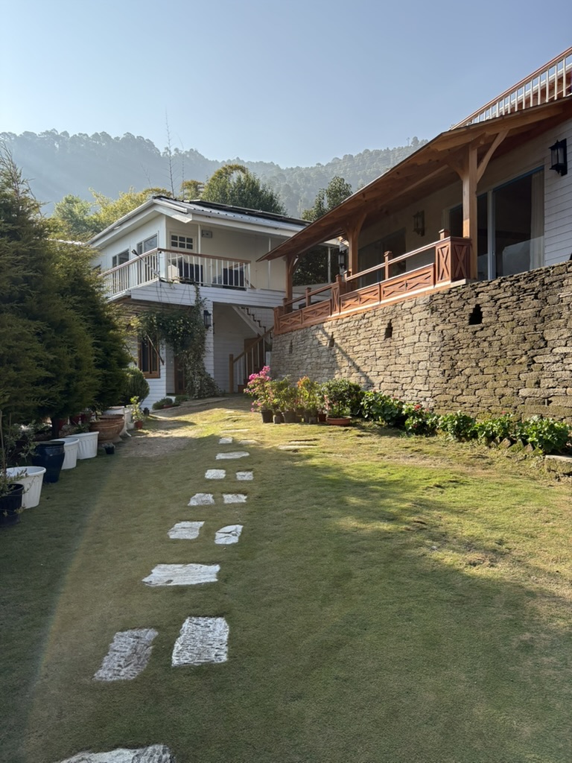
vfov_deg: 67.3
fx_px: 573
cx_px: 286
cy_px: 382
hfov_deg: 53.1
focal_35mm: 26
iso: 64
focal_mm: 5.96
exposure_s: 1/2865
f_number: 1.6
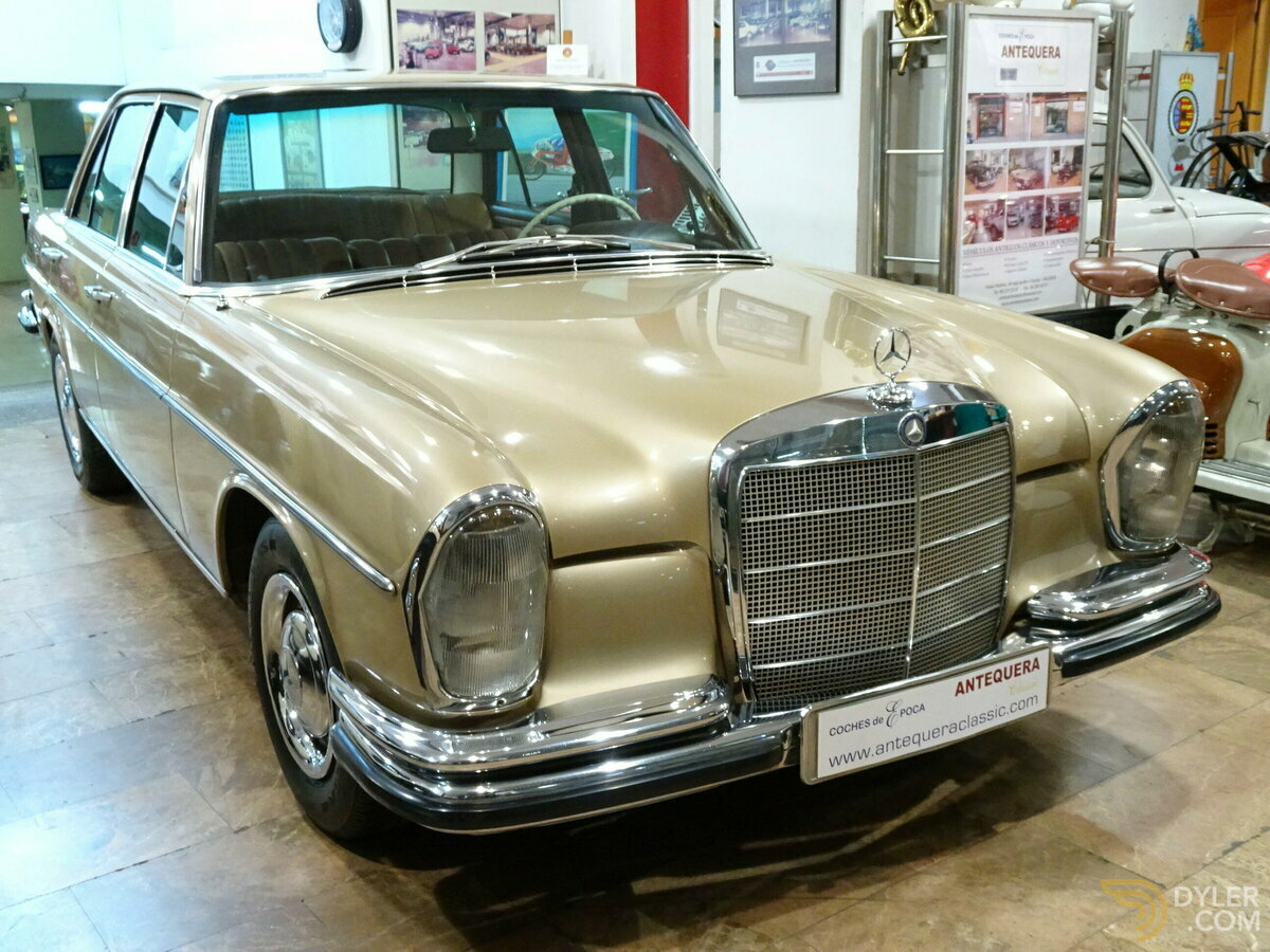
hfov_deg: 52.6
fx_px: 1284
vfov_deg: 40.7
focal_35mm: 35
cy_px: 476
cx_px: 635
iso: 800
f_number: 4
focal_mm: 5.98
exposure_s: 1/15
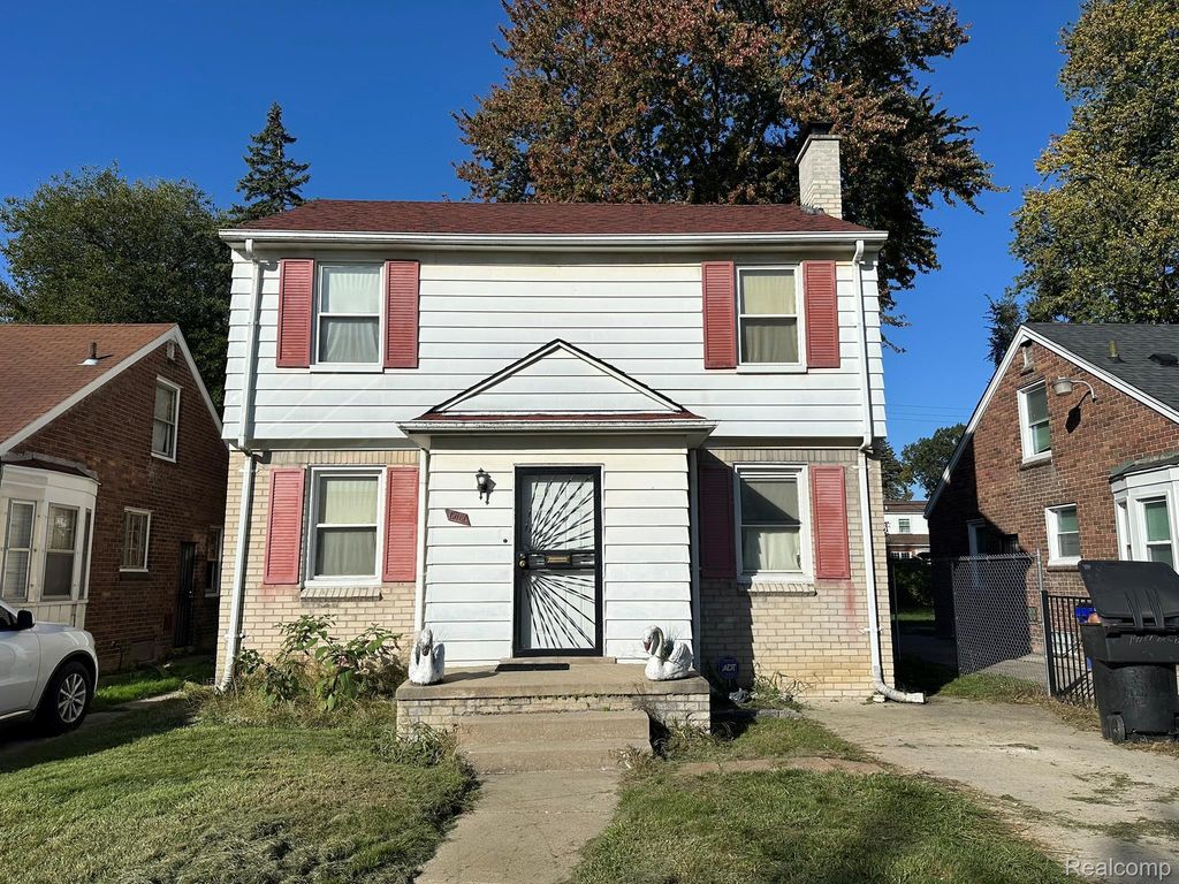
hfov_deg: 71.6
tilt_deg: +8.4
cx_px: 590
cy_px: 442
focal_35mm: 24
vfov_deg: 56.8
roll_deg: +0.6
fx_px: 817
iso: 80
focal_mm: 6.86
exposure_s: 1/9709
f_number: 1.78
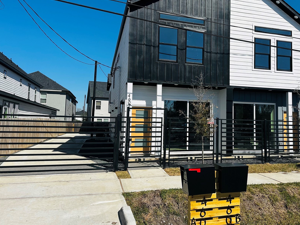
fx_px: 269
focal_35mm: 31
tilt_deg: +4.9
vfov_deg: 45.3
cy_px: 97
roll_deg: -0.7
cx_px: 186
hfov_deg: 57.7
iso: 80
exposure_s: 1/8197
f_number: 1.78
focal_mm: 6.86
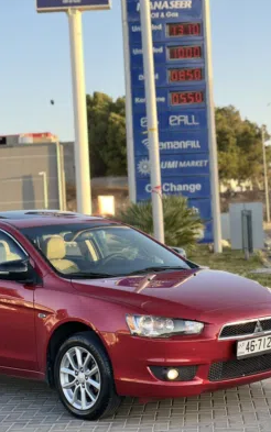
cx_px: 145
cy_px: 217
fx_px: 980
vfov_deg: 24.9
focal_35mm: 83
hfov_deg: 15.7
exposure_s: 1/121
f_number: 2.8
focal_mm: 9
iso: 80
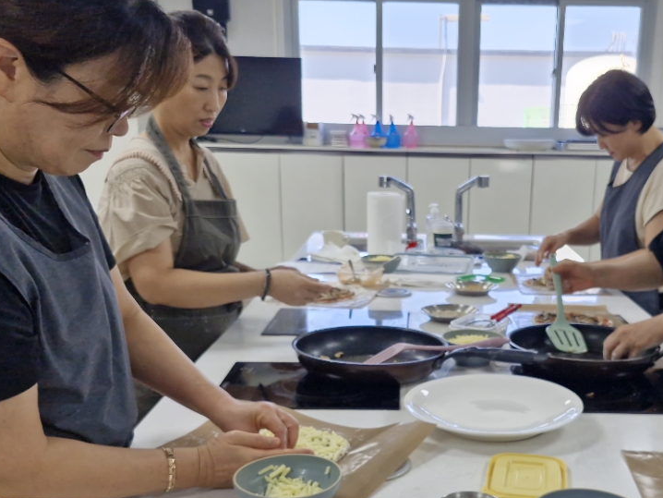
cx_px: 435
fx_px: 786
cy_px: 346
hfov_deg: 45.2
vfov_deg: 34.7
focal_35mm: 41
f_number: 1.8
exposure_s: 1/120
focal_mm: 5.54
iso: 80
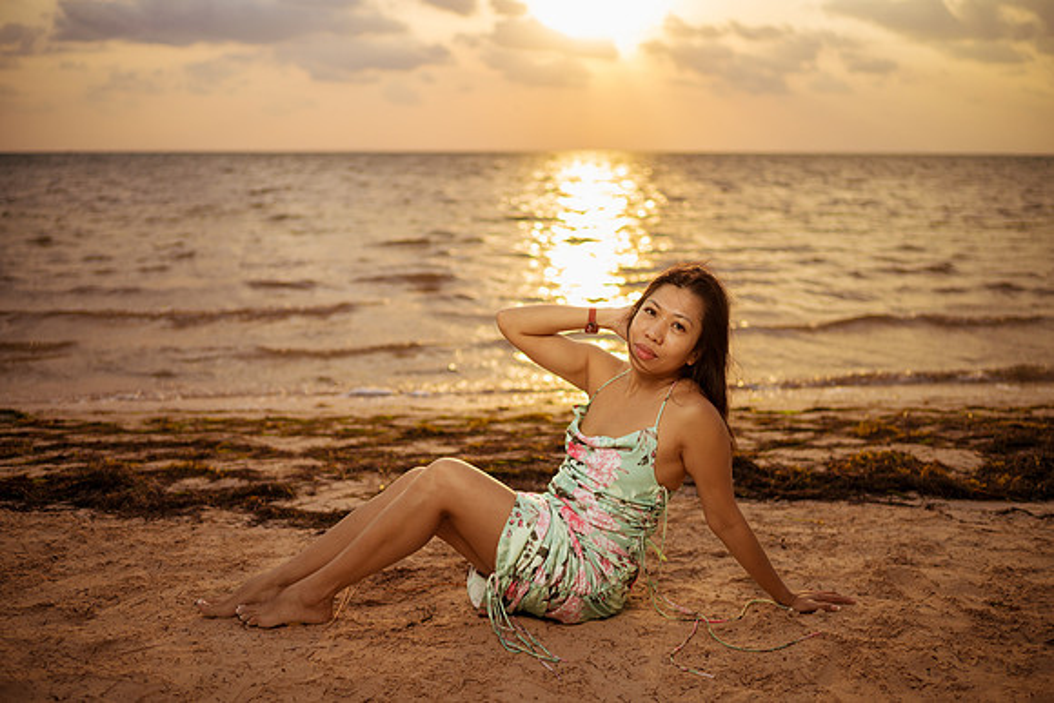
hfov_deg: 54.4
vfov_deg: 37.9
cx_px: 527
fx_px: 1025
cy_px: 352
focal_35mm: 35
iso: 125
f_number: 1.8
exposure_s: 1/5000
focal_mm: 35
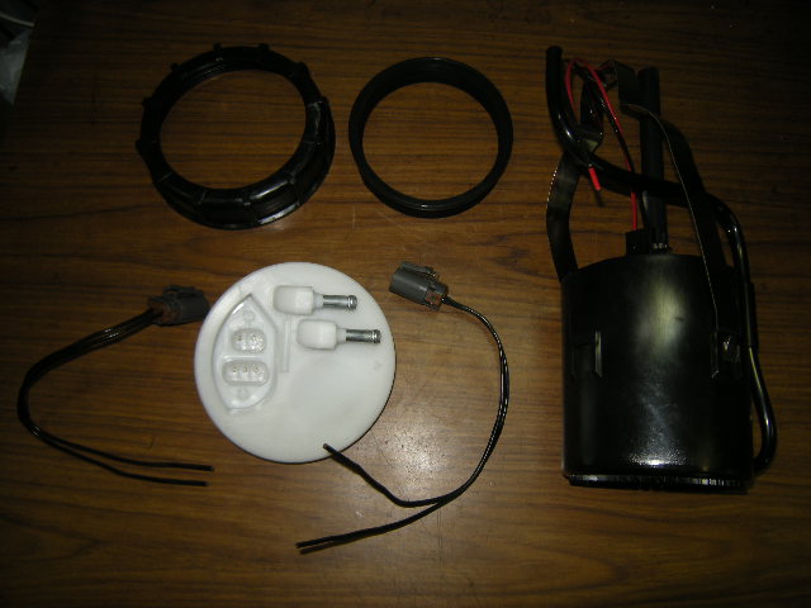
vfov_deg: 49.7
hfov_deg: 63.4
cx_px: 406
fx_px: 656
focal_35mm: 28
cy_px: 304
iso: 64
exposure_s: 1/30
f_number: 2.8
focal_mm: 4.7
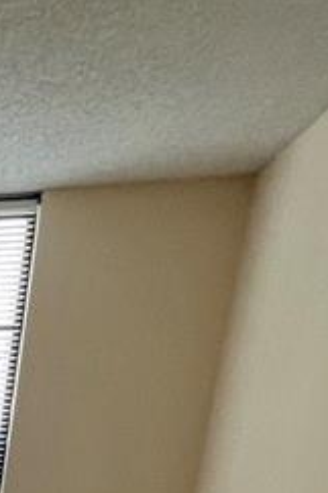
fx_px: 917
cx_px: -399
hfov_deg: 14.9
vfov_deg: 22.7
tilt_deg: -16.5
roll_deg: +0.0
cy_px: 797
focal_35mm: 67
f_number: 1.8
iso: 100
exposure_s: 1/120
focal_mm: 1.57
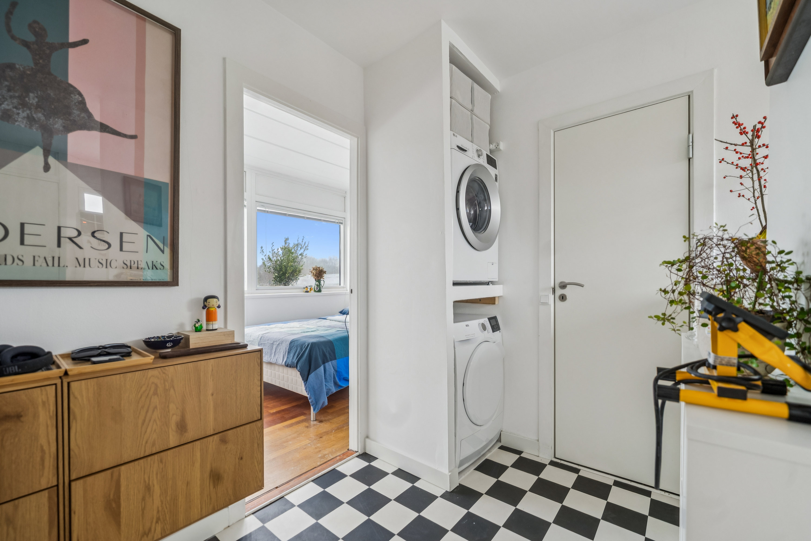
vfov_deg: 81.2
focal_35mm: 14
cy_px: 270
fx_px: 315
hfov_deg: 104.3
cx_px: 406
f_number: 4.5
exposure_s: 1/20
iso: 160
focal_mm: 14
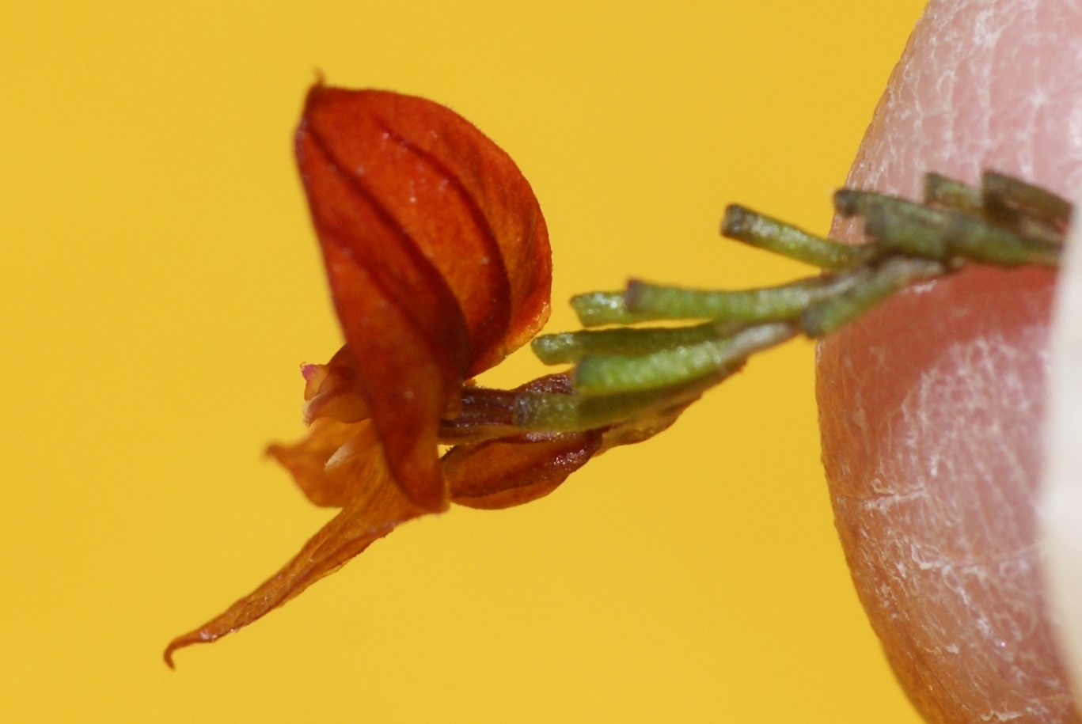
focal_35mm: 150
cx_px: 541
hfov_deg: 13.7
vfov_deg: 9.2
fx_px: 4514
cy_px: 362
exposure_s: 1/125
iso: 200
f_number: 10
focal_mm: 100
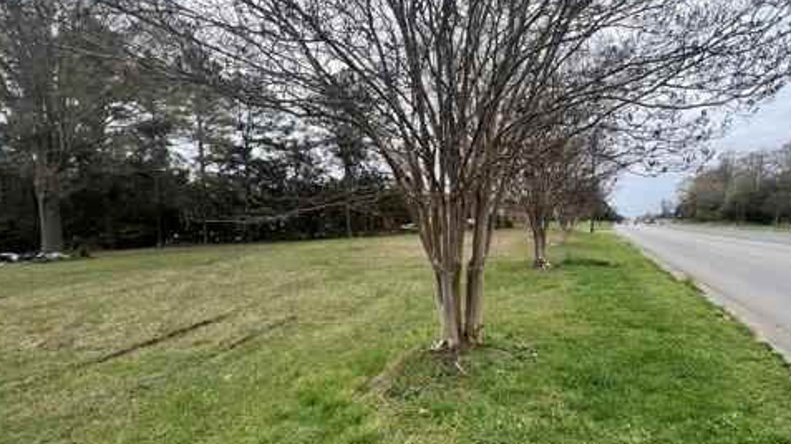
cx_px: 484
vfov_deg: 57.8
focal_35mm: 19
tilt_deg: -4.9
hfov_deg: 88.2
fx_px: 398
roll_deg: +1.6
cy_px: 270
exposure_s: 1/499
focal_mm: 1.57
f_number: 1.8
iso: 32
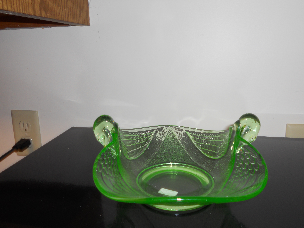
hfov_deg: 56.8
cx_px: 152
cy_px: 114
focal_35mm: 32
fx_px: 281
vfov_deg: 44.2
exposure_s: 1/25
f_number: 3.5
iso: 80
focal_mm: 5.8
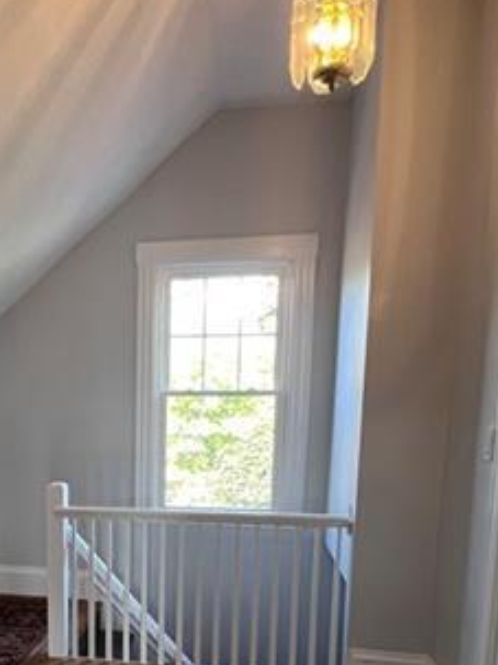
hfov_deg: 40.8
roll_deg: +0.9
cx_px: 86
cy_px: 514
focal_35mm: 33
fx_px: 633
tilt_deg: -8.6
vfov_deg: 52.5
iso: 320
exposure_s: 1/60
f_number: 1.8
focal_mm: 1.57
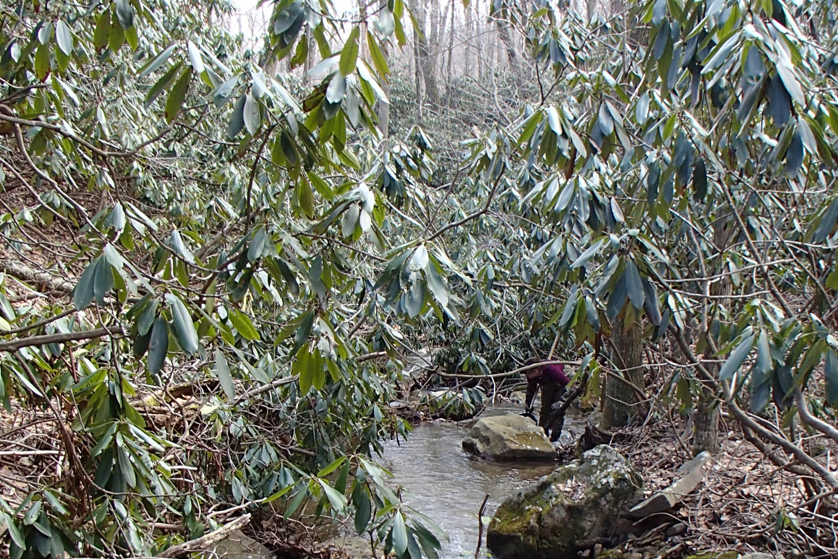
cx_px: 494
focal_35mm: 48
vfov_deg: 27.7
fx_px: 1117
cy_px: 424
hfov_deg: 41.0
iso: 200
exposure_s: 1/60
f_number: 3.9
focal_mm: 5
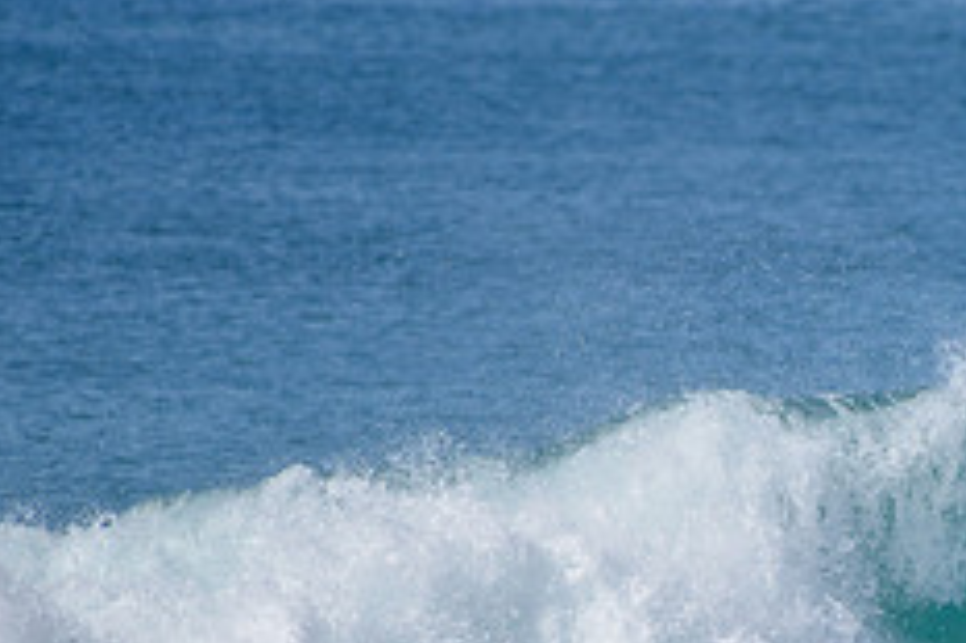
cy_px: 728
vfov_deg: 1.1
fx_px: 33436
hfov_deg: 1.7
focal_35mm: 1247
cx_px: 925
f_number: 5.6
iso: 160
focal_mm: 500
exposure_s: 1/2000
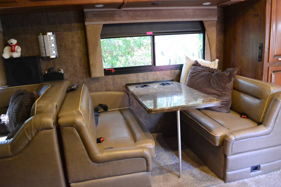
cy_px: 94
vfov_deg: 47.9
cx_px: 140
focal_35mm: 27
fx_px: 211
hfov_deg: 67.4
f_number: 3.5
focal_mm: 18
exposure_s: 1/30
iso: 3200
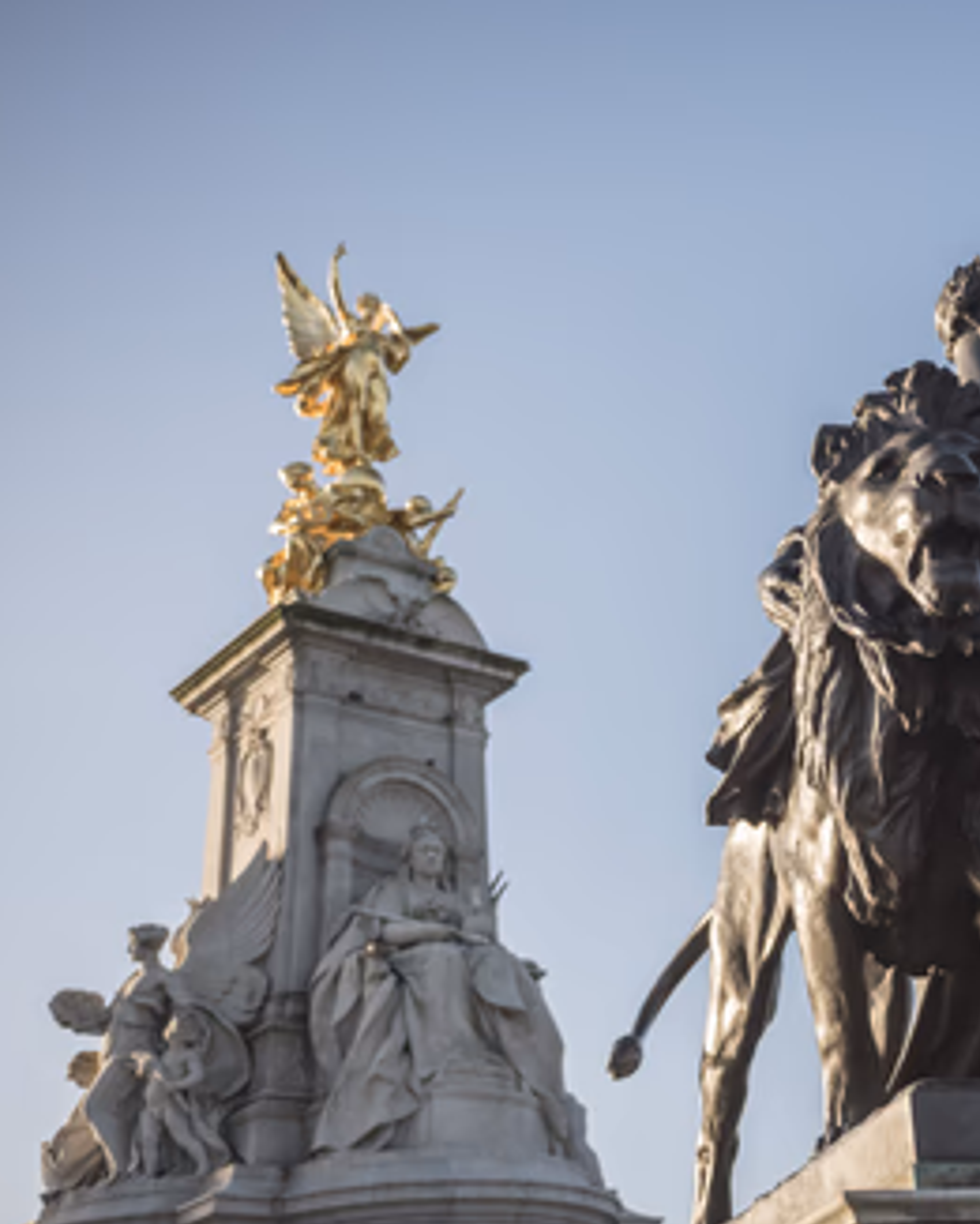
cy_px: 612
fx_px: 2029
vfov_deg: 33.6
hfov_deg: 26.6
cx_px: 807
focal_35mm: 56
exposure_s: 1/640
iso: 50
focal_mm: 38
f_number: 2.8
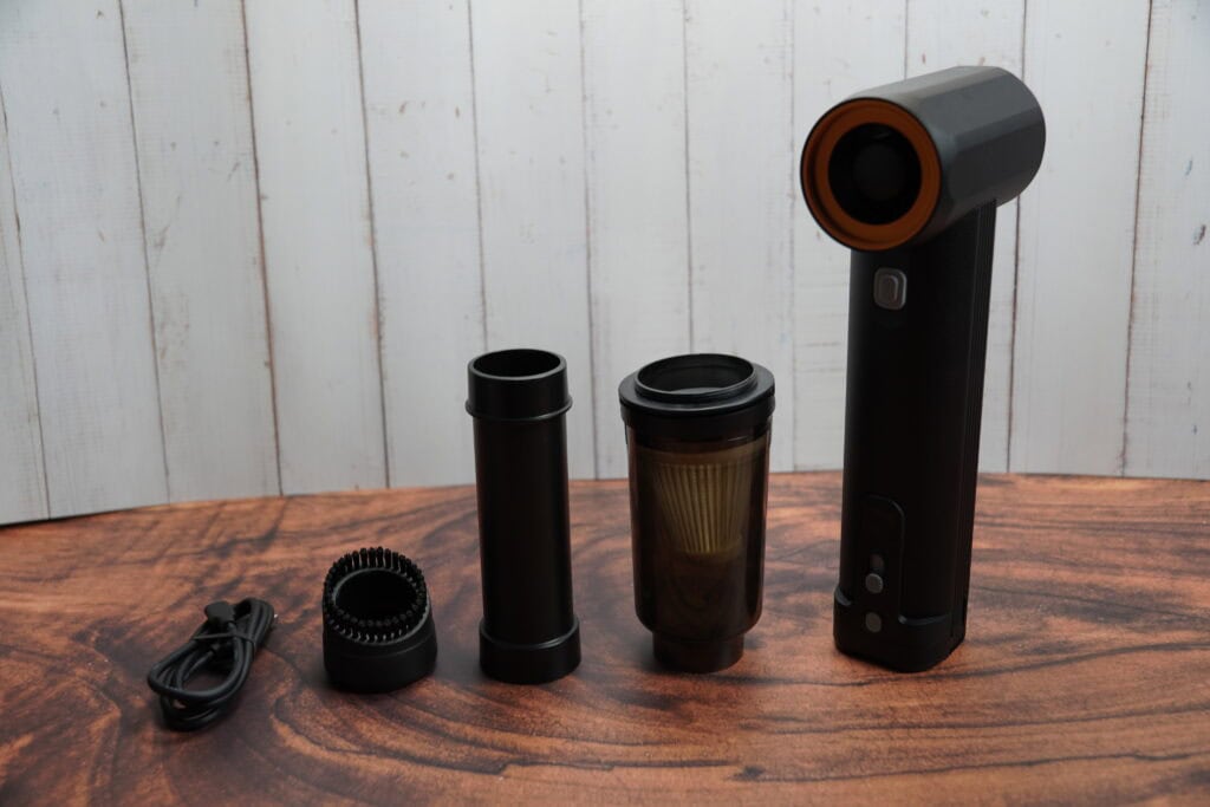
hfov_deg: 51.3
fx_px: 1261
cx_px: 605
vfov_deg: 35.5
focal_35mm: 38
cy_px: 404
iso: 100
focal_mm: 25
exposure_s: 1/40
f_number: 3.2
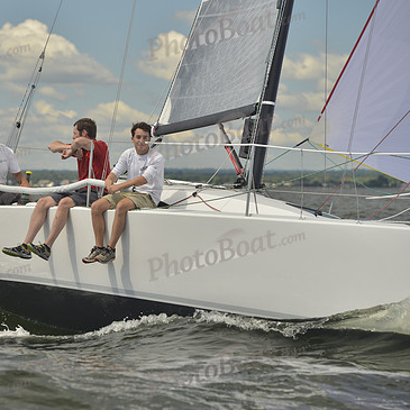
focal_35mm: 169
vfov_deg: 10.3
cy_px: 209
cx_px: 90
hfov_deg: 10.3
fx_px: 2265
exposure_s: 1/800
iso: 200
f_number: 5.6
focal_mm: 125
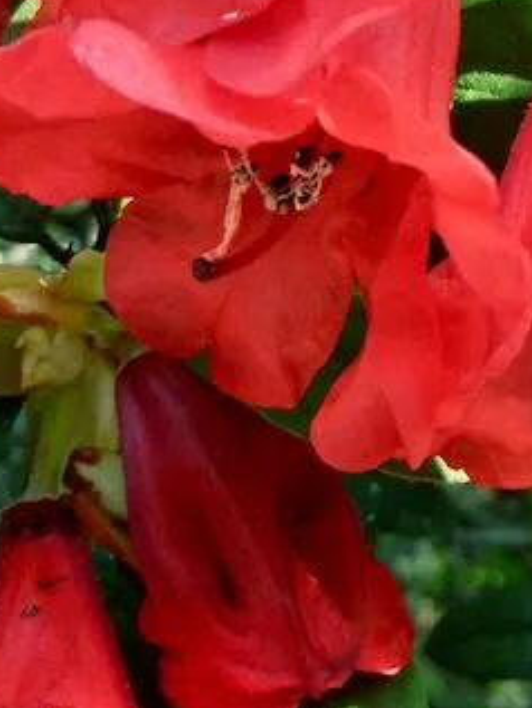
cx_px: 646
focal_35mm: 97
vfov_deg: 19.8
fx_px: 1986
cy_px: 45
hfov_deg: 14.7
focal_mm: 5.4
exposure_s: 1/104
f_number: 3.5
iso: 160
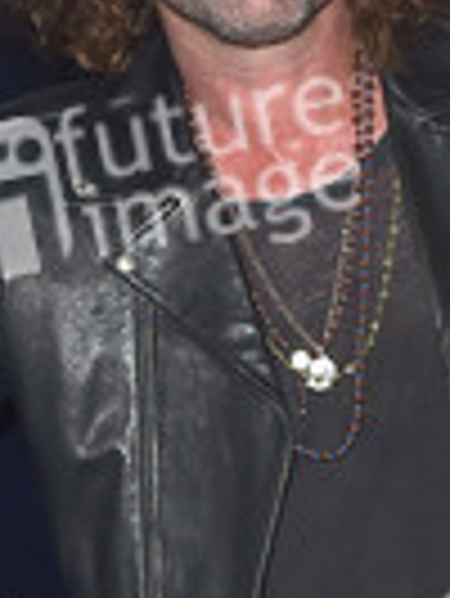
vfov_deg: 19.9
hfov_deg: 15.1
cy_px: 409
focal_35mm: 98
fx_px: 1696
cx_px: 263
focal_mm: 34
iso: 400
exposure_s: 1/250
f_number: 6.3
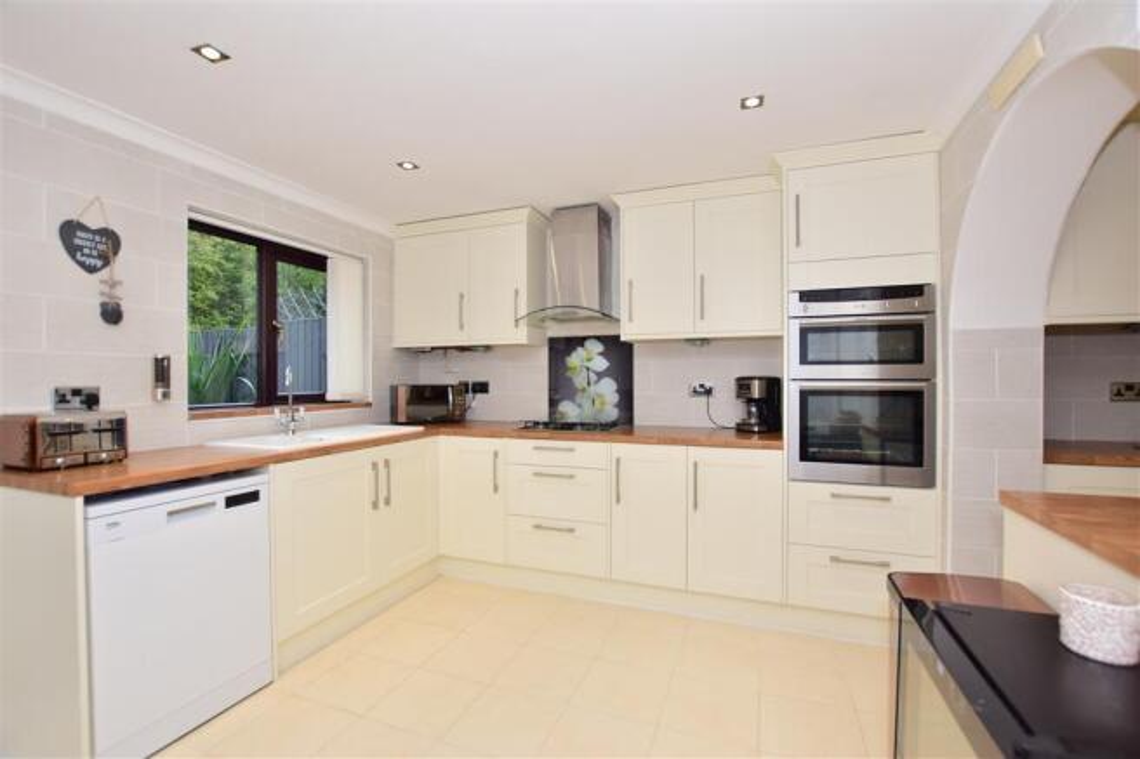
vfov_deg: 77.3
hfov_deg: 100.4
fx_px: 475
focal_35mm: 15
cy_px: 380
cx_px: 570
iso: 400
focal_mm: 10
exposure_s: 1/60
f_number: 5.6
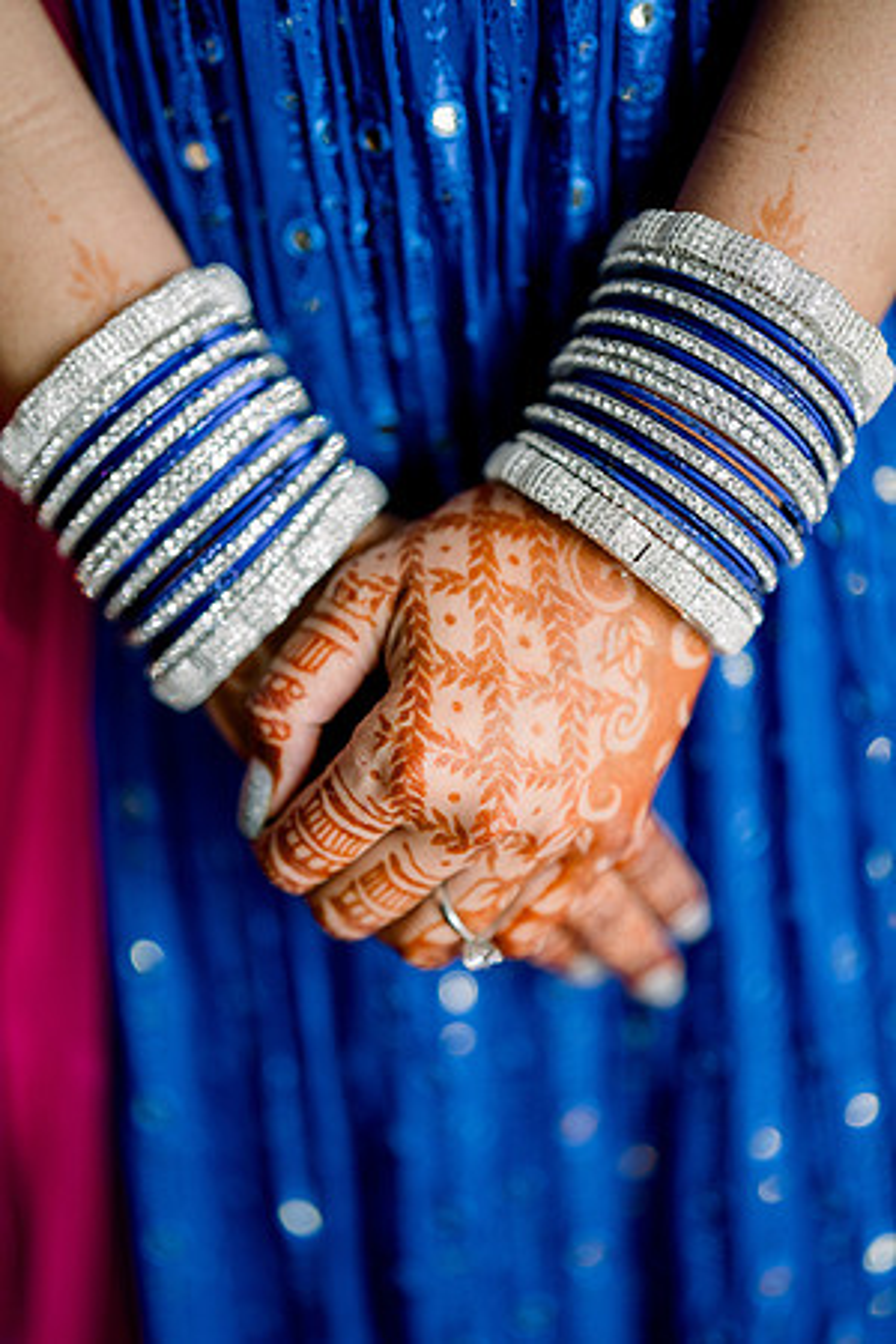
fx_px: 1867
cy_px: 672
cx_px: 448
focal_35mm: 50
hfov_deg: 27.0
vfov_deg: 39.6
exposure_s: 1/160
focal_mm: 50
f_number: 1.4
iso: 320
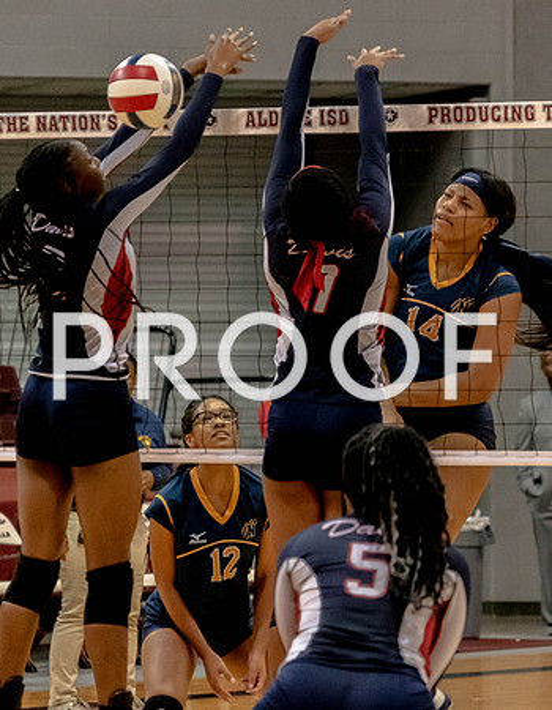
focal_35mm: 316
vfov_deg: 6.2
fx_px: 6575
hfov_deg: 4.8
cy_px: 303
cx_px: 361
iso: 8000
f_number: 5.6
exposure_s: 1/750
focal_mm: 194
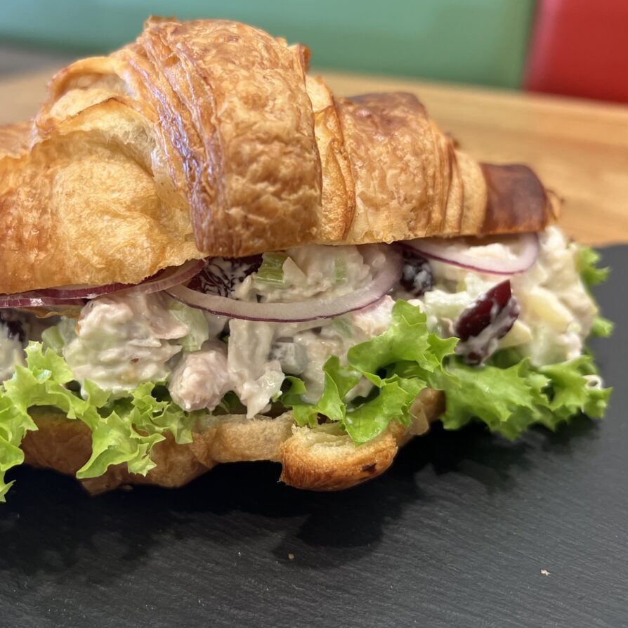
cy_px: 278
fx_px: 739
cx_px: 222
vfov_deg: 46.0
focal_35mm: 36
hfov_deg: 45.5
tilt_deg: -27.3
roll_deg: +5.5
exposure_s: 1/60
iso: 125
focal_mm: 5.7
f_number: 1.5
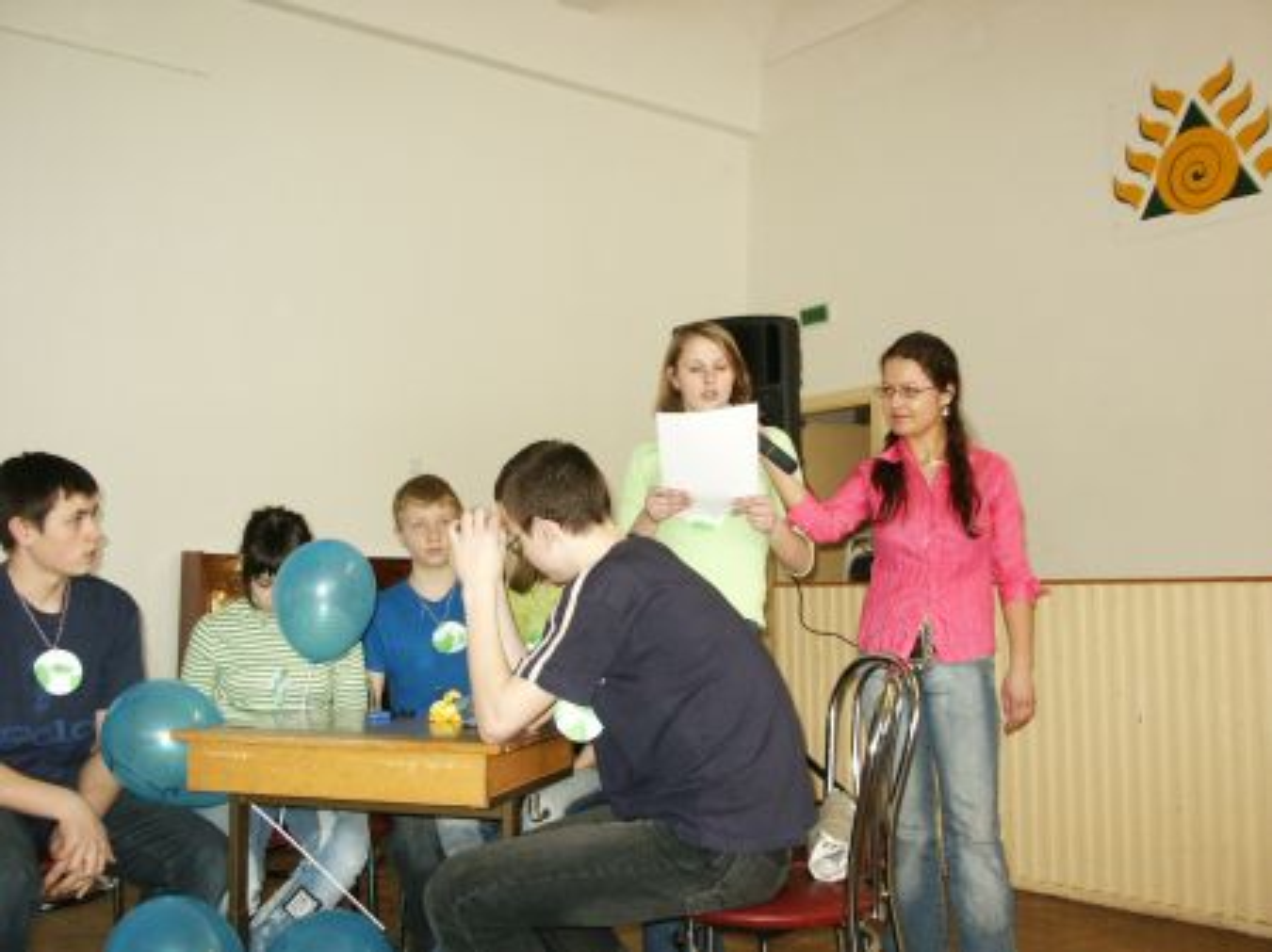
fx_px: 1285
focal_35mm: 35
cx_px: 636
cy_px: 476
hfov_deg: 52.7
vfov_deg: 40.7
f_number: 3
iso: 200
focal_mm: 7.2
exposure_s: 1/45
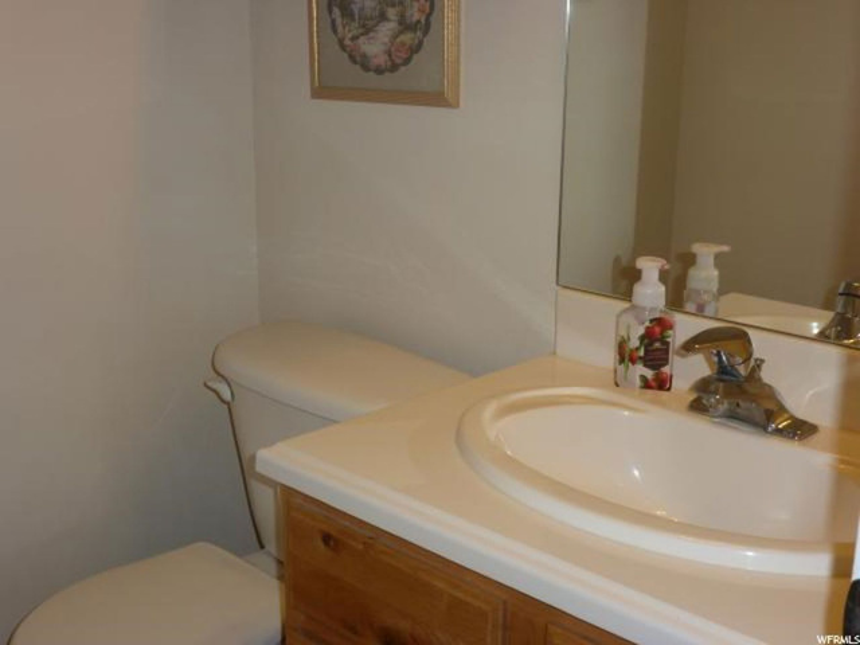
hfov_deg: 42.1
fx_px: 1118
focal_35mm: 45
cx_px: 430
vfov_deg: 32.2
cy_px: 322
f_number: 4
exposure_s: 1/60
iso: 125
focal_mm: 8
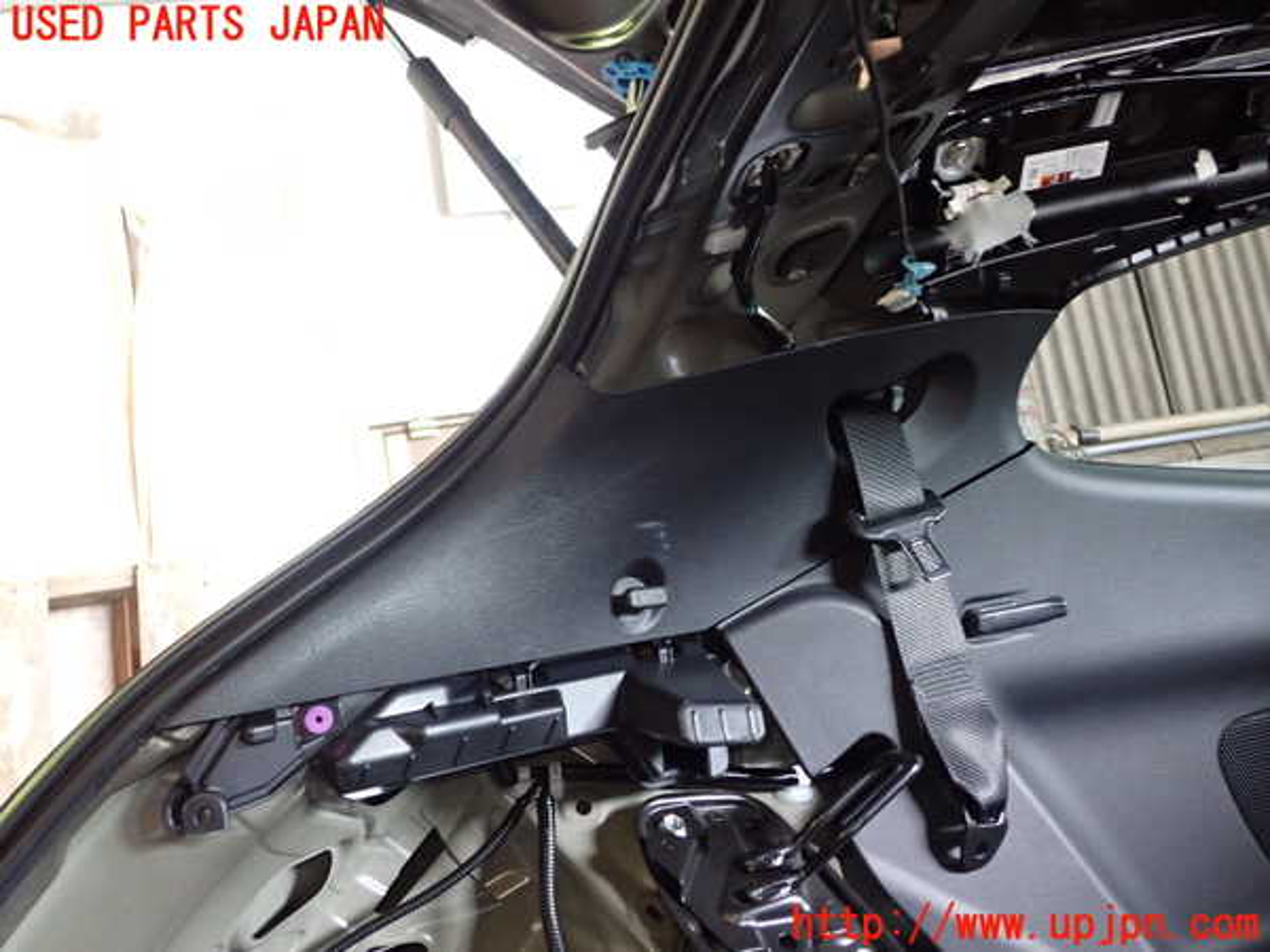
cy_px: 476
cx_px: 635
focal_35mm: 32
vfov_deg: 44.2
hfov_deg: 56.8
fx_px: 1174
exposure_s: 1/30
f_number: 2.4
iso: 400
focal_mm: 5.79
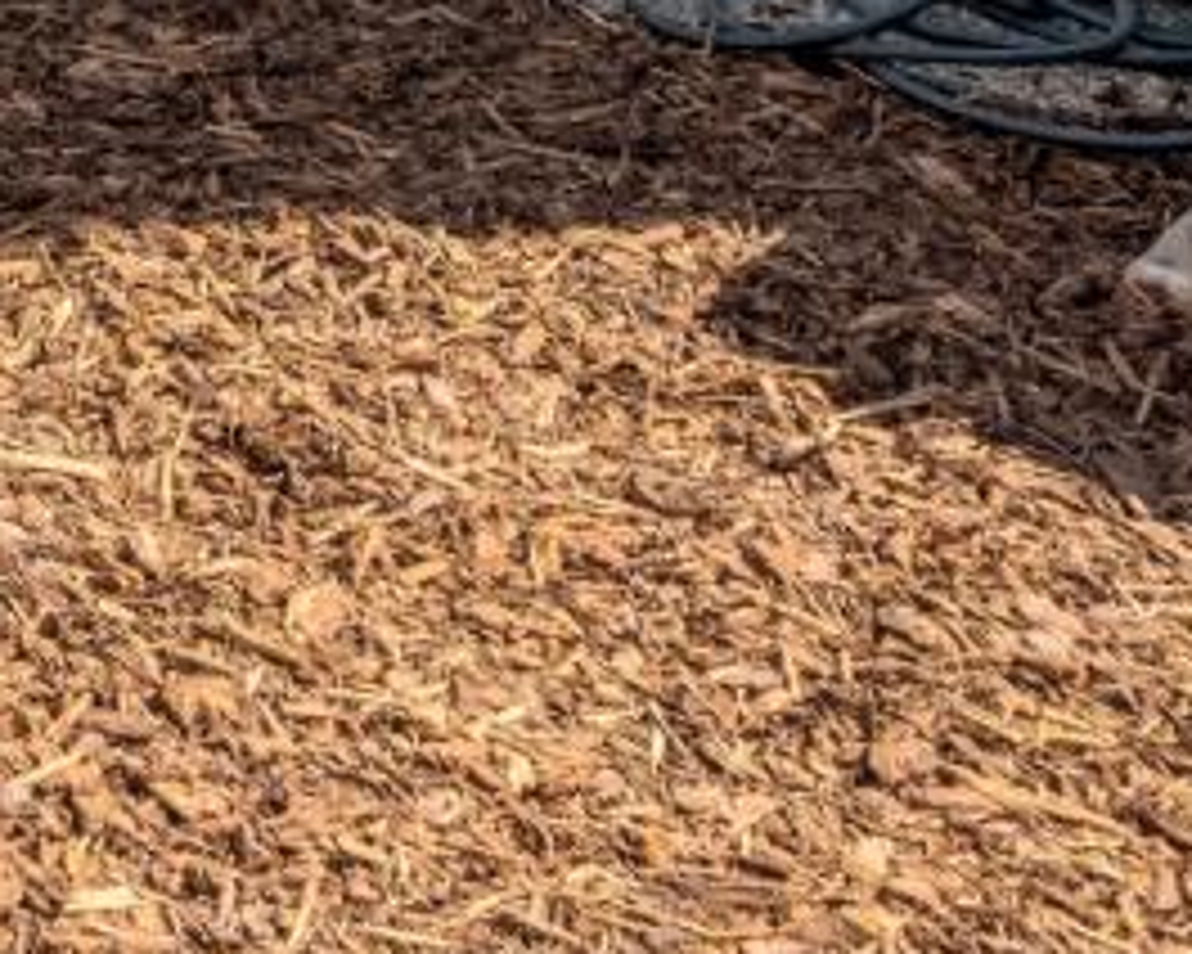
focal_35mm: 85
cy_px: -999
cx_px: -733
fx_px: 2999
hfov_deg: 19.0
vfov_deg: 14.6
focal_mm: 16
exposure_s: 1/1000
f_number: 7.1
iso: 640
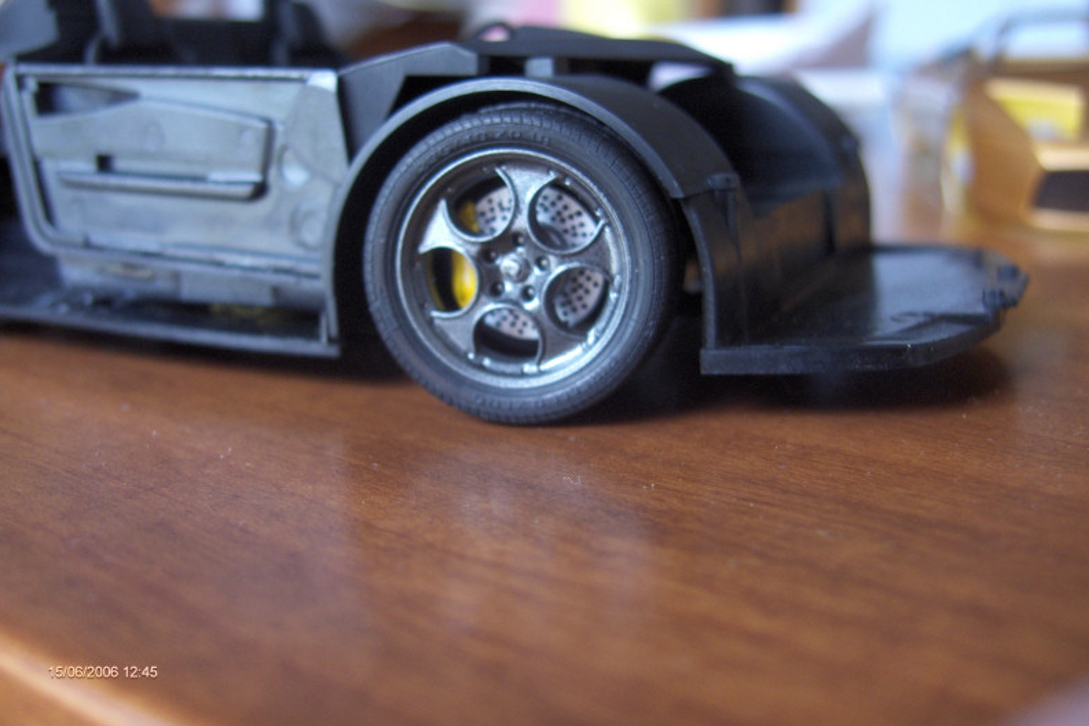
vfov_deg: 32.6
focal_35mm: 41
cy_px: 345
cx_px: 542
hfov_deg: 47.4
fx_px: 1240
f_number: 2.8
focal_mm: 8
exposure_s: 1/31.6
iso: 200
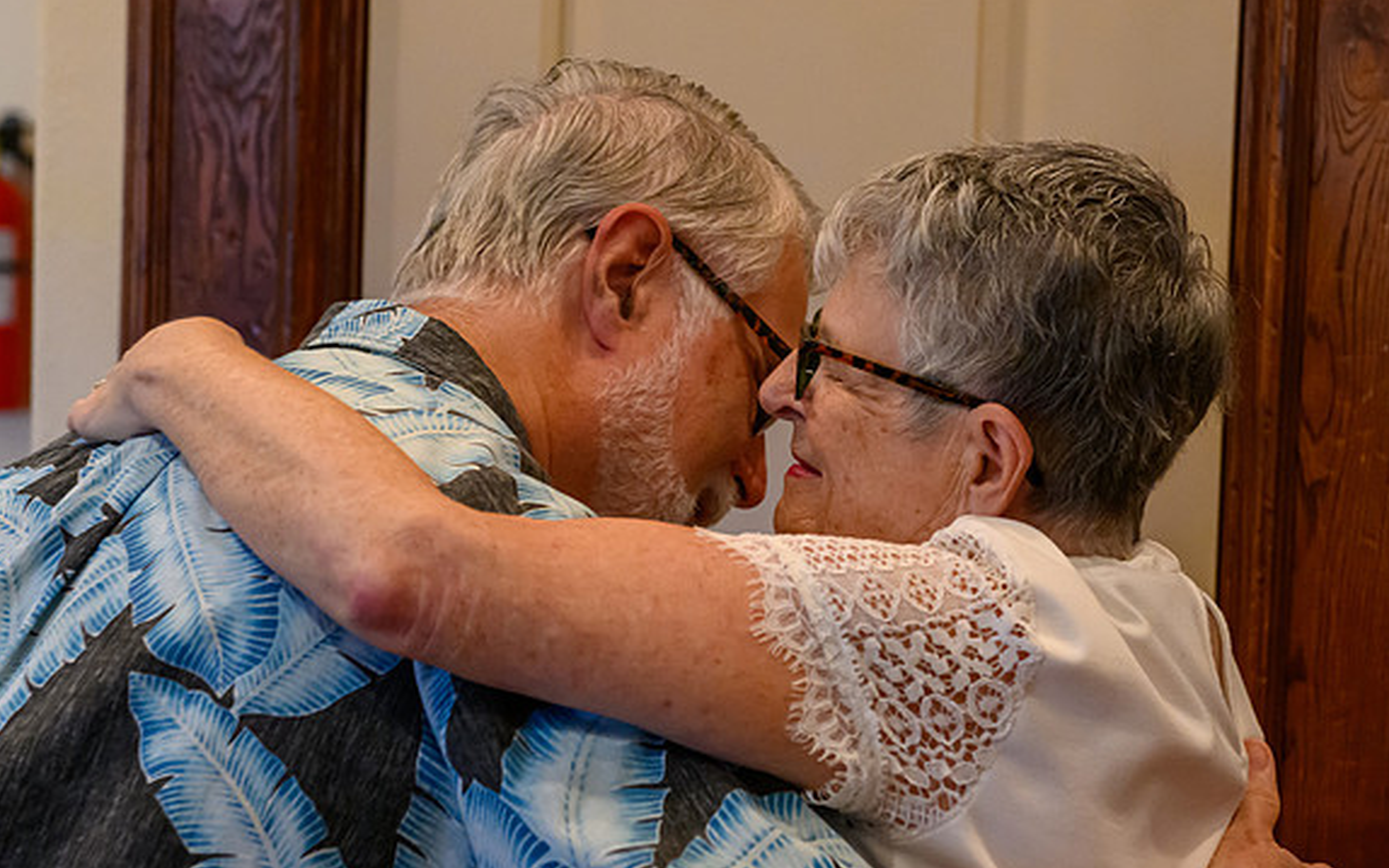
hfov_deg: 19.8
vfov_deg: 12.5
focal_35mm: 105
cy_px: 419
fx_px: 3976
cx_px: 691
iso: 5600
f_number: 4.5
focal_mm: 70
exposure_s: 1/200
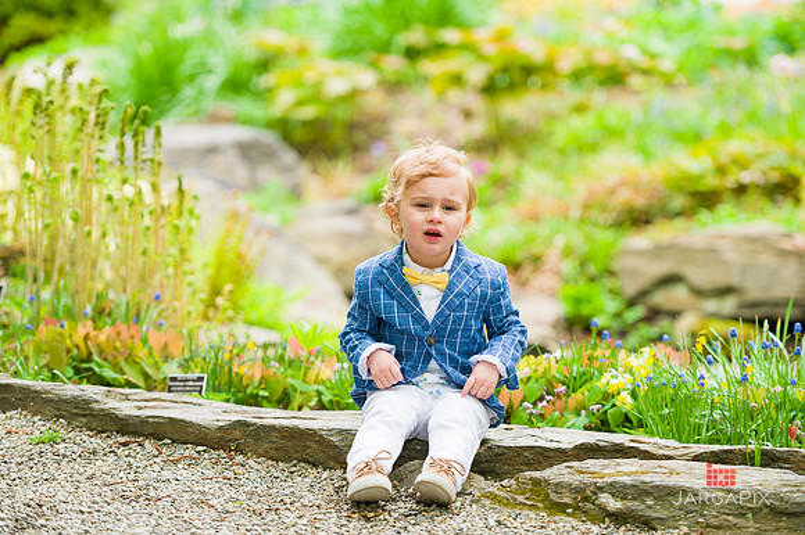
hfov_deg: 15.8
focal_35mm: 130
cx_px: 402
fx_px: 2905
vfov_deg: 10.5
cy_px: 268
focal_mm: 130
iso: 200
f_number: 3.2
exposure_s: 1/320
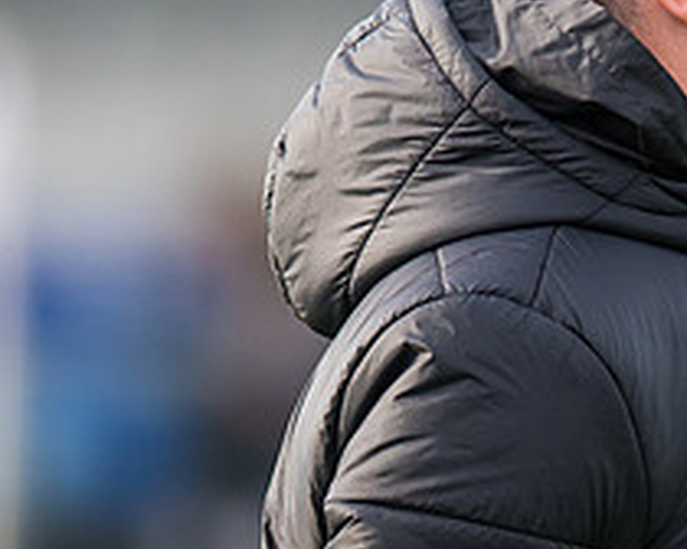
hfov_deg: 1.4
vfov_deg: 1.1
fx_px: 27388
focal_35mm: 1347
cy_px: 53
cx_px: 715
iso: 800
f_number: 2.8
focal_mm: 400
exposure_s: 1/3200
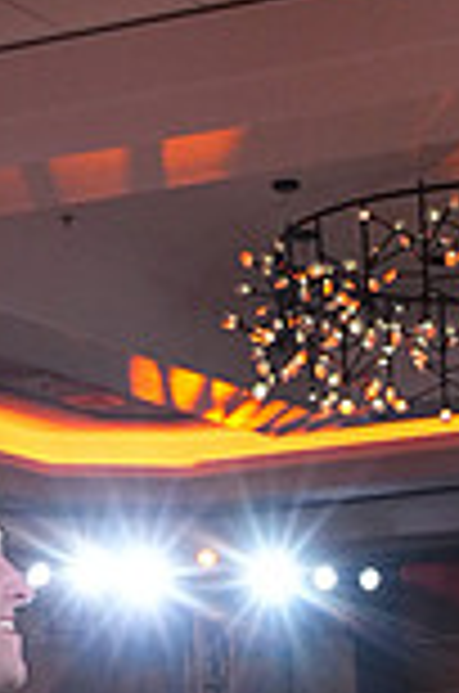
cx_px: 524
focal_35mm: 136
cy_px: 1278
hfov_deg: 9.9
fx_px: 2613
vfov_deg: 13.4
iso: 5000
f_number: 5.6
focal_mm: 36
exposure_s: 1/400
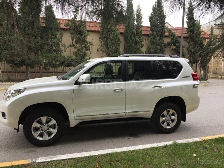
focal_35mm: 29
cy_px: 84
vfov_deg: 48.2
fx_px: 188
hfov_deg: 61.7
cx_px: 112
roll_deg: -2.0
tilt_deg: -8.8
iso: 32
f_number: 2.2
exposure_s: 1/350
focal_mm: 4.15
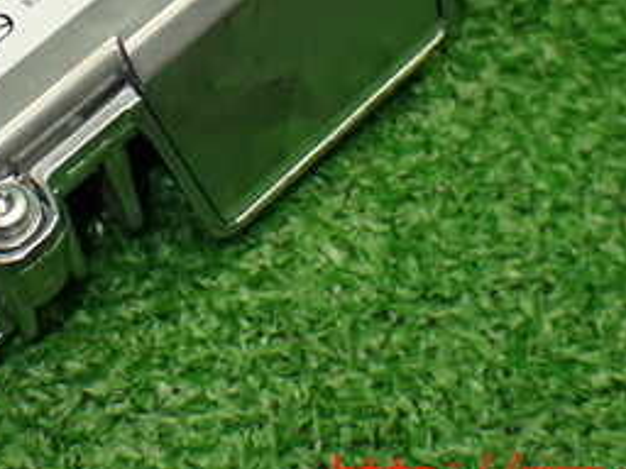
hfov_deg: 21.8
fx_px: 1609
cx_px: 152
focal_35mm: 89
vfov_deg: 16.1
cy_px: -39
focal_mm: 6.83
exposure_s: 1/160
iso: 500
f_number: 2.7
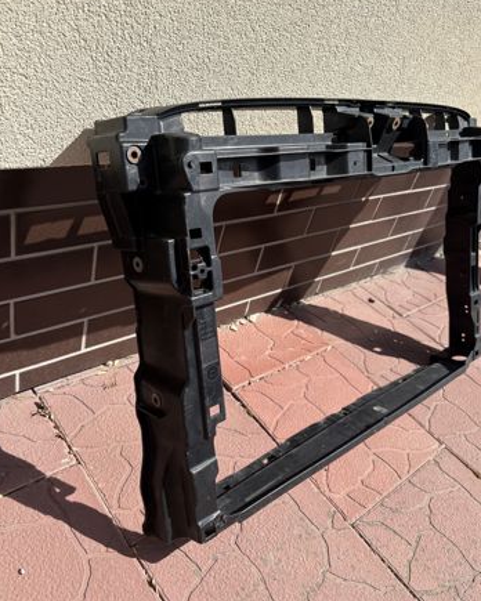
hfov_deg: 51.5
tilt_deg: -33.9
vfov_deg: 62.2
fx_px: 498
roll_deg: -16.6
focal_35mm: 28
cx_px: 245
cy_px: 294
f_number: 1.6
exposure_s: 1/2865
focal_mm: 5.96
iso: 50
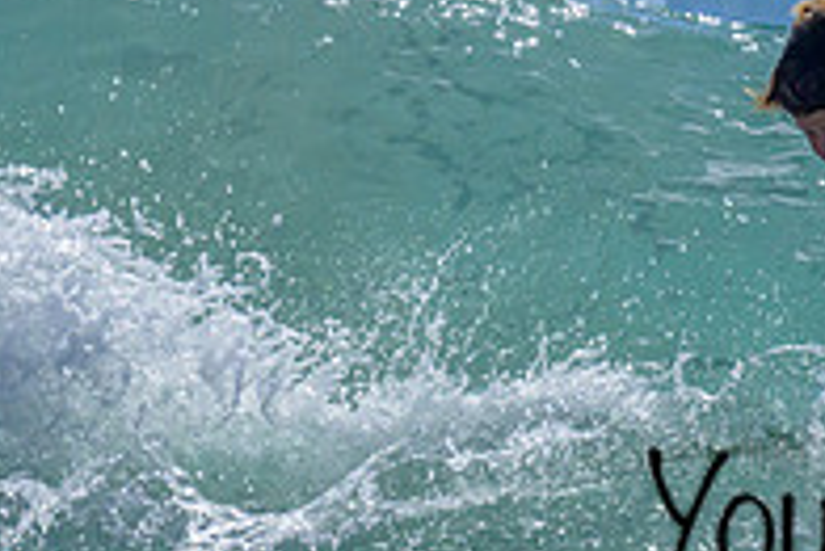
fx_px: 68707
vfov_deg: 0.5
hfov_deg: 0.7
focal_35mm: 2996
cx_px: 1071
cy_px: 260
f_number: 6.3
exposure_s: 1/2000
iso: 1250
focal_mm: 800
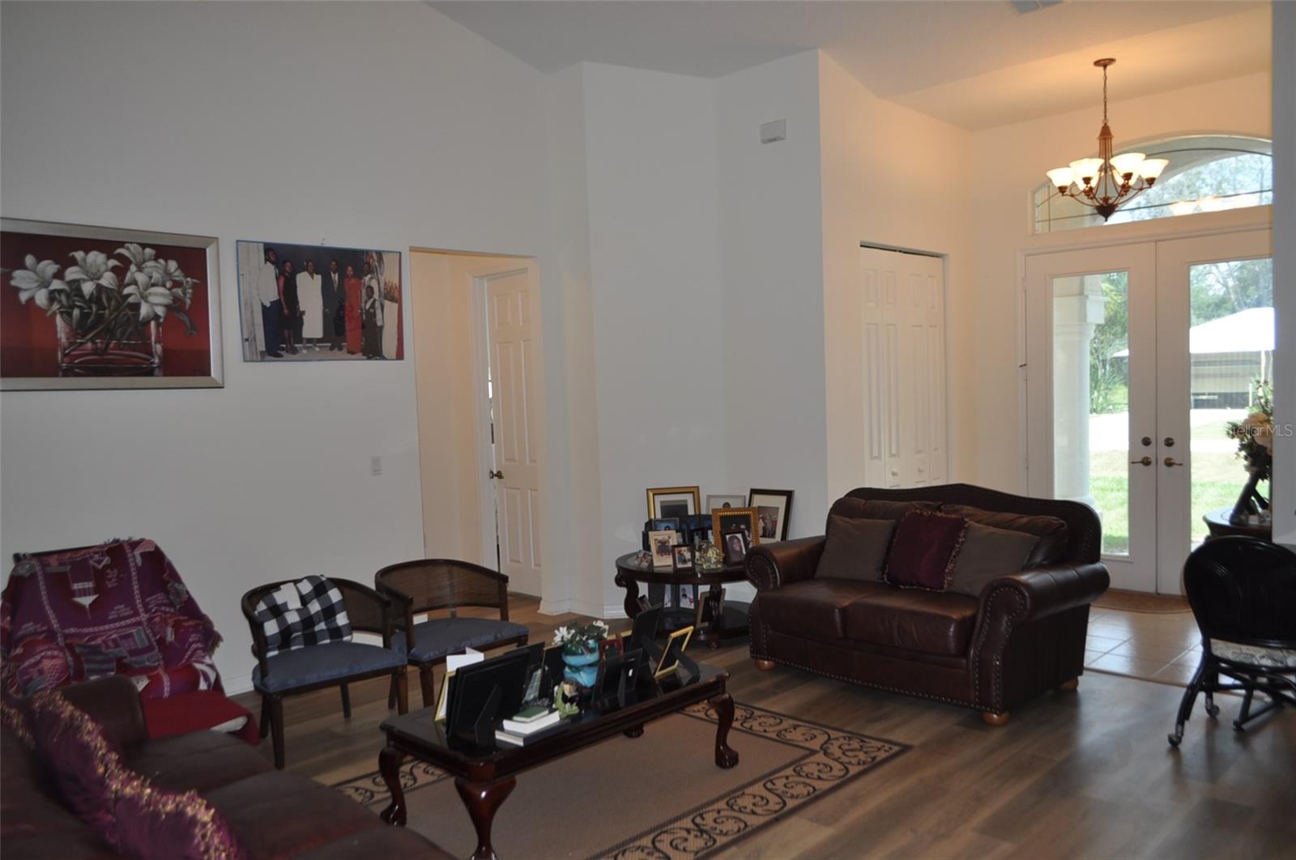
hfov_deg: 67.5
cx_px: 648
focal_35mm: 27
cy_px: 430
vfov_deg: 47.8
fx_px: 971
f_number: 3.5
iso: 200
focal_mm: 18
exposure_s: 1/60
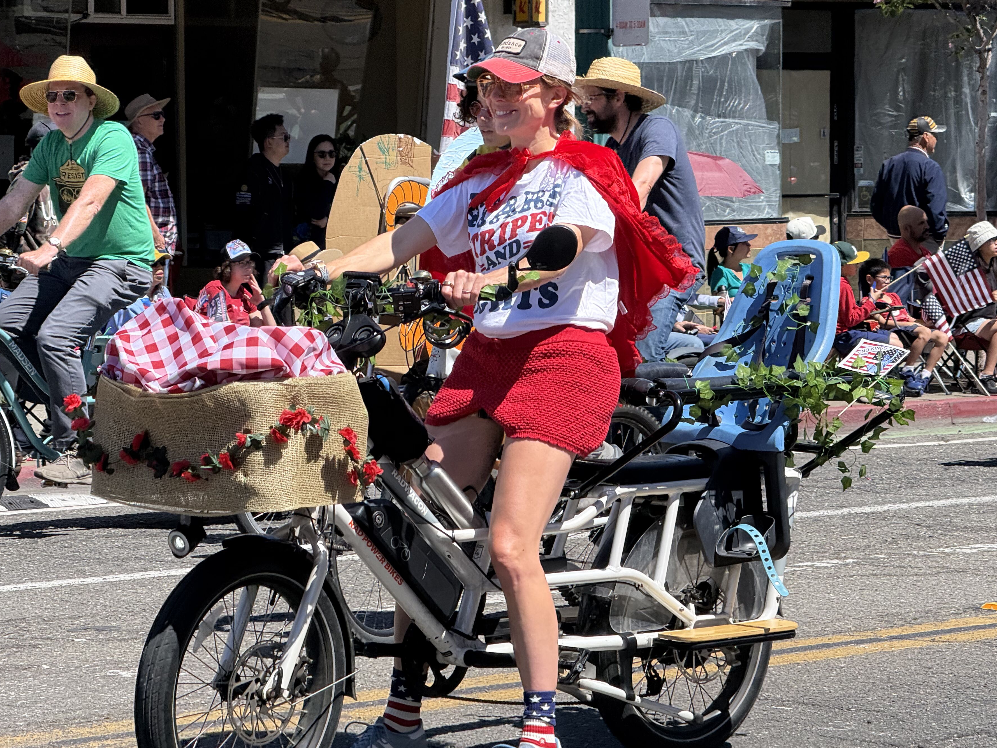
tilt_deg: -3.4
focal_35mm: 136
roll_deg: -0.9
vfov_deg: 10.9
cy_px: 339
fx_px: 3917
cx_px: 503
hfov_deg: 14.5
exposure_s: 1/1206
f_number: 2.8
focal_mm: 15.66
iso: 64
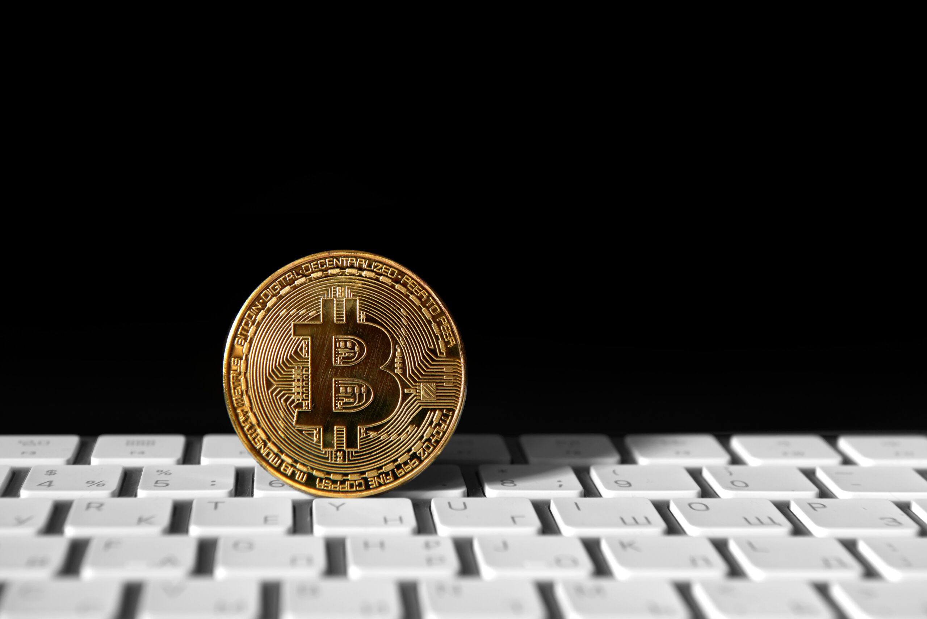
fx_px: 1700
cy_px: 310
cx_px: 464
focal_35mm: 66
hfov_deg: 30.5
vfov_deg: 20.6
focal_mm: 66
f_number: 7.1
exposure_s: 1/2
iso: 100
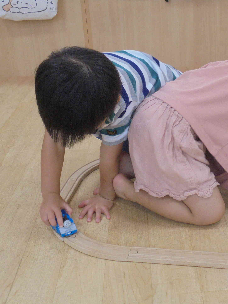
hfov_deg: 28.2
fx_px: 448
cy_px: 151
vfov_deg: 37.5
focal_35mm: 51
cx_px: 169
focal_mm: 6.9
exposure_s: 1/100
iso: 320
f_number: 4.2
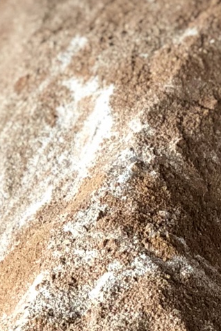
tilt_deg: -18.9
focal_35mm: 218
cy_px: 341
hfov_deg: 6.3
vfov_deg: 9.4
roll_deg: +0.6
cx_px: 236
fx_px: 2004
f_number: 2.4
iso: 160
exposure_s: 1/20
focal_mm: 6
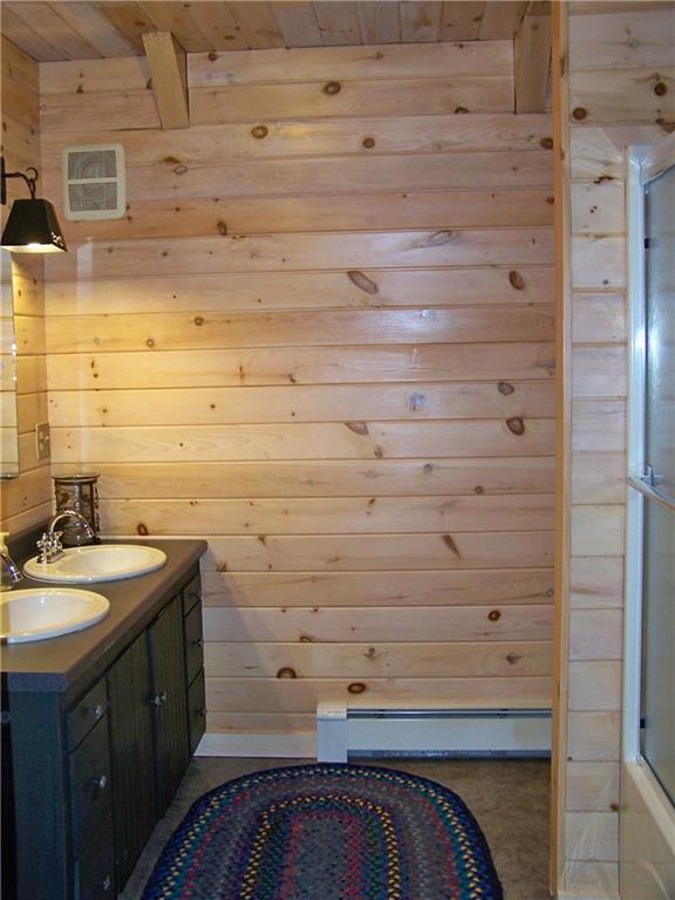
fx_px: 962
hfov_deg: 38.7
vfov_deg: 50.1
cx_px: 338
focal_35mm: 37
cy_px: 450
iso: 200
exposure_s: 1/30
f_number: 2.8
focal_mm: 6.75
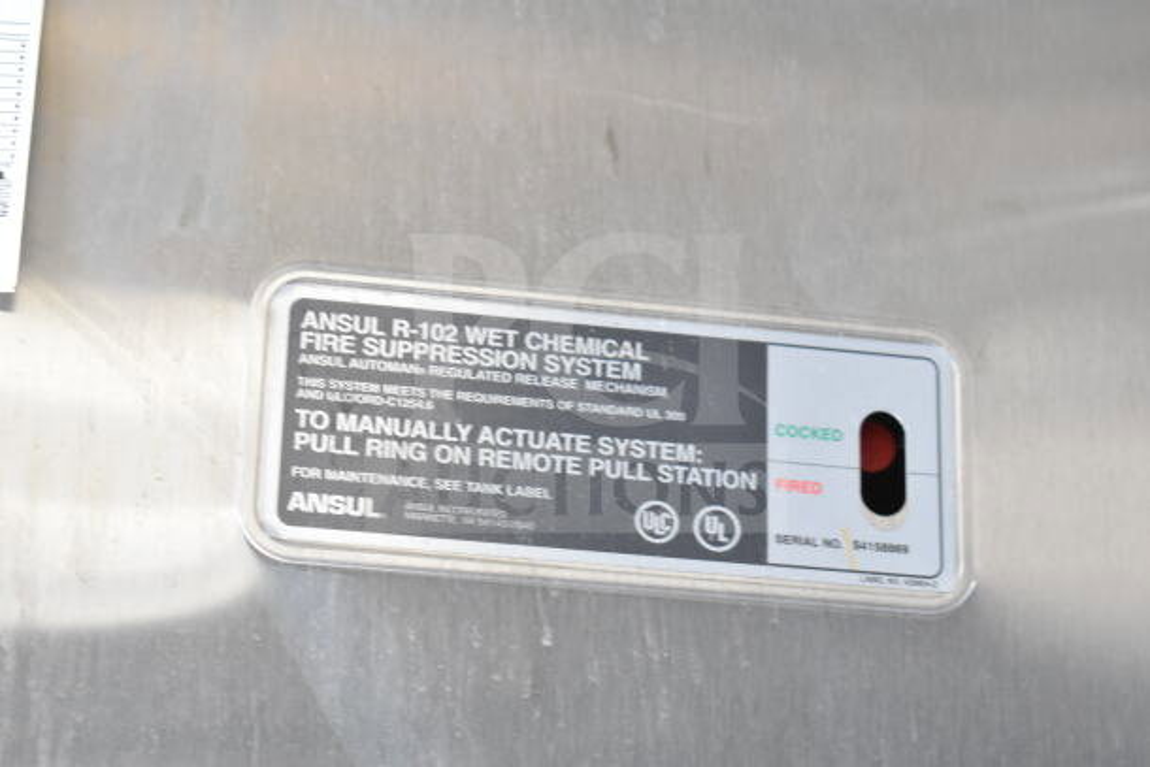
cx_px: 575
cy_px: 384
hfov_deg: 24.6
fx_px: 2636
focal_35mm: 82
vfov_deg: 16.6
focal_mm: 55
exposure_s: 1/100
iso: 1600
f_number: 5.6
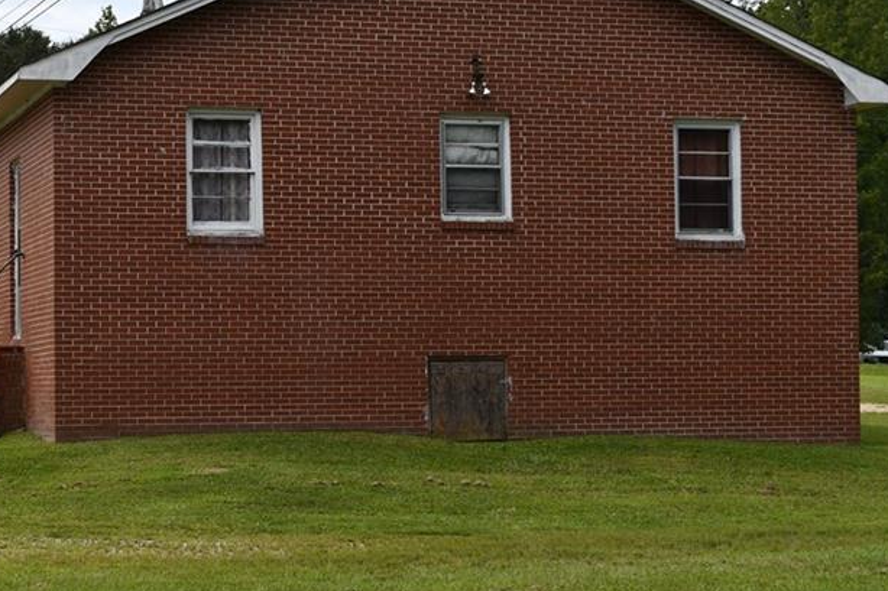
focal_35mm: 95
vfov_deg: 14.4
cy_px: 257
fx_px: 2343
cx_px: 236
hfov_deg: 21.3
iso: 100
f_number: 8
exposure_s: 1/250
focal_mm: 38
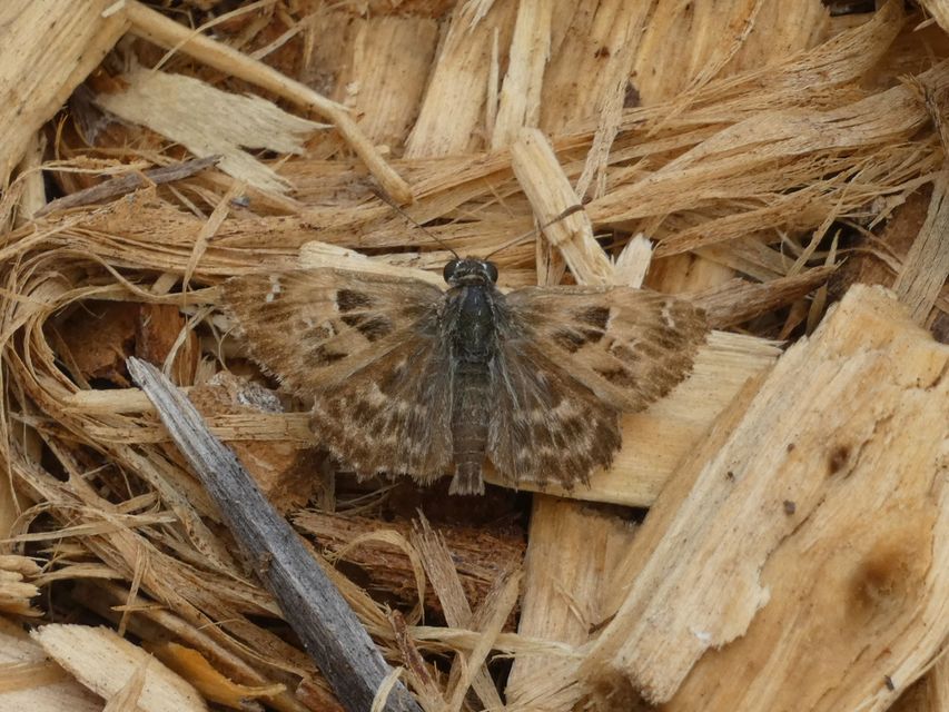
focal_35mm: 549
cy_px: 356
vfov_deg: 2.7
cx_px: 474
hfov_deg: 3.6
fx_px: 15053
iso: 80
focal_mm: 98.3
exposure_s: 1/100
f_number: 5.6
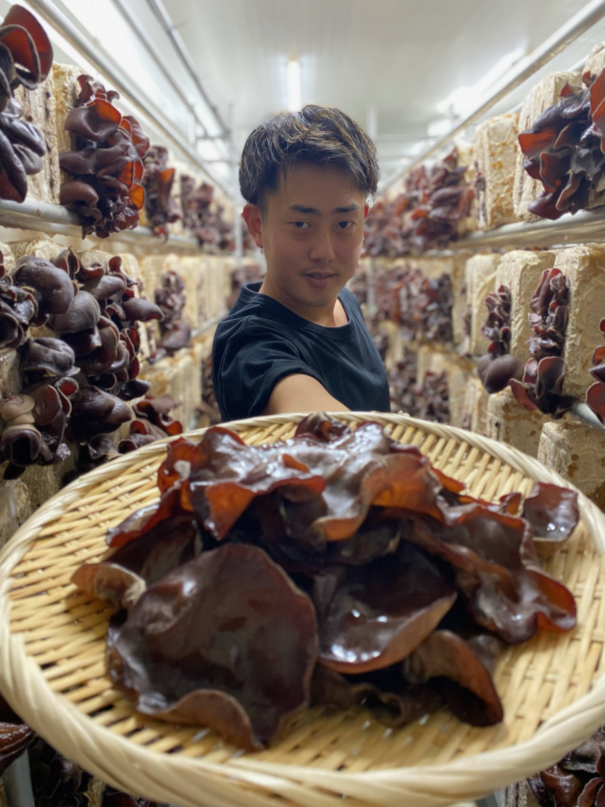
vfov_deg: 67.3
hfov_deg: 53.1
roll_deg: +1.4
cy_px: 404
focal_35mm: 26
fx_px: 606
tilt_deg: -12.6
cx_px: 302
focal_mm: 4.25
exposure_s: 1/60
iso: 200
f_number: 1.8
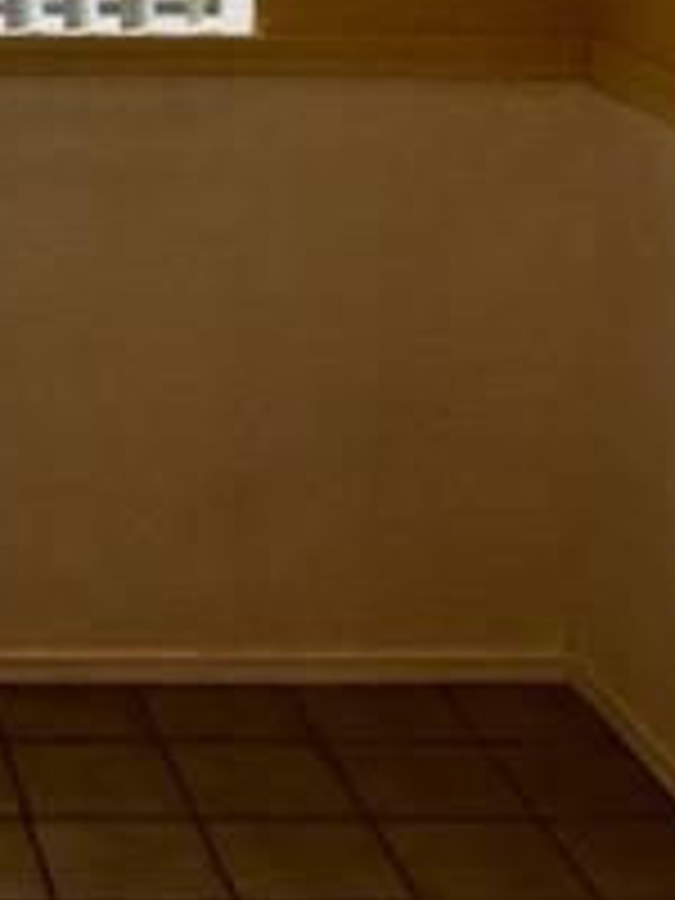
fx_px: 2418
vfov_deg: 20.1
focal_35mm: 93
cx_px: -342
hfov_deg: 14.8
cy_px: -104
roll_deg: -1.2
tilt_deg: -7.2
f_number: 2.2
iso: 32
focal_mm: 4.15
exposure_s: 1/120
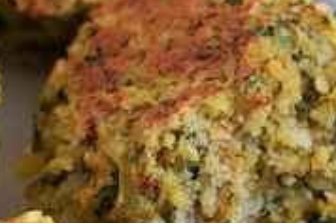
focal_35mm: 220
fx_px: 2045
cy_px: 178
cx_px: 132
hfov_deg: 9.4
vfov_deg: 6.2
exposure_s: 1/40
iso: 800
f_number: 4.5
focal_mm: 29
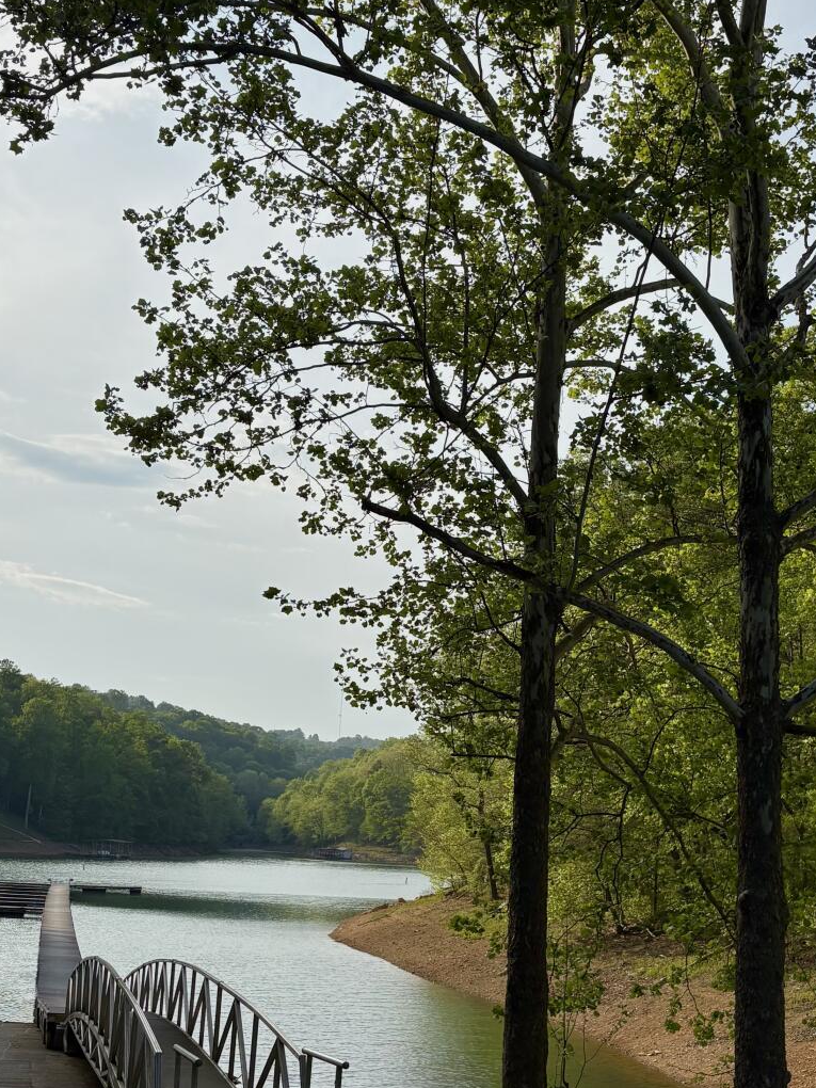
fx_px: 1603
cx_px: 436
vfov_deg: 37.4
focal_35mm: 51
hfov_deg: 28.6
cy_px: 630
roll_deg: -3.4
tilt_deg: +7.7
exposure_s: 1/4065
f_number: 1.6
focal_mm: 5.96
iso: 50
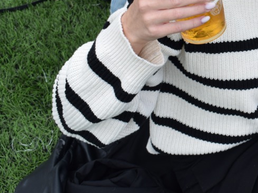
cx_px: 312
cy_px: -9
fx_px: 730
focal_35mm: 98
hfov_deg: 18.9
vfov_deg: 14.8
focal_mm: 26
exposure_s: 1/250
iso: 200
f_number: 8
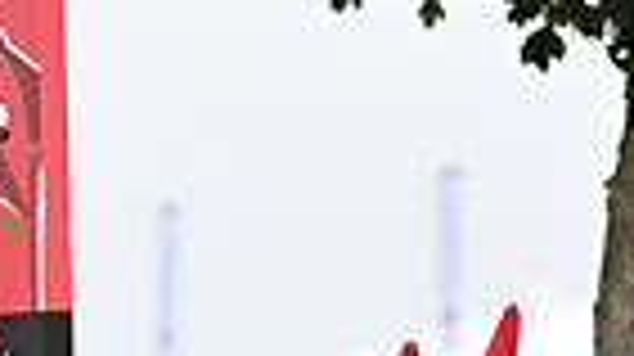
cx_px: 274
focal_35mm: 473
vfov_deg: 2.5
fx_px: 7944
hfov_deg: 4.6
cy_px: 759
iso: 1250
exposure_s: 1/1250
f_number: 2.8
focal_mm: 110
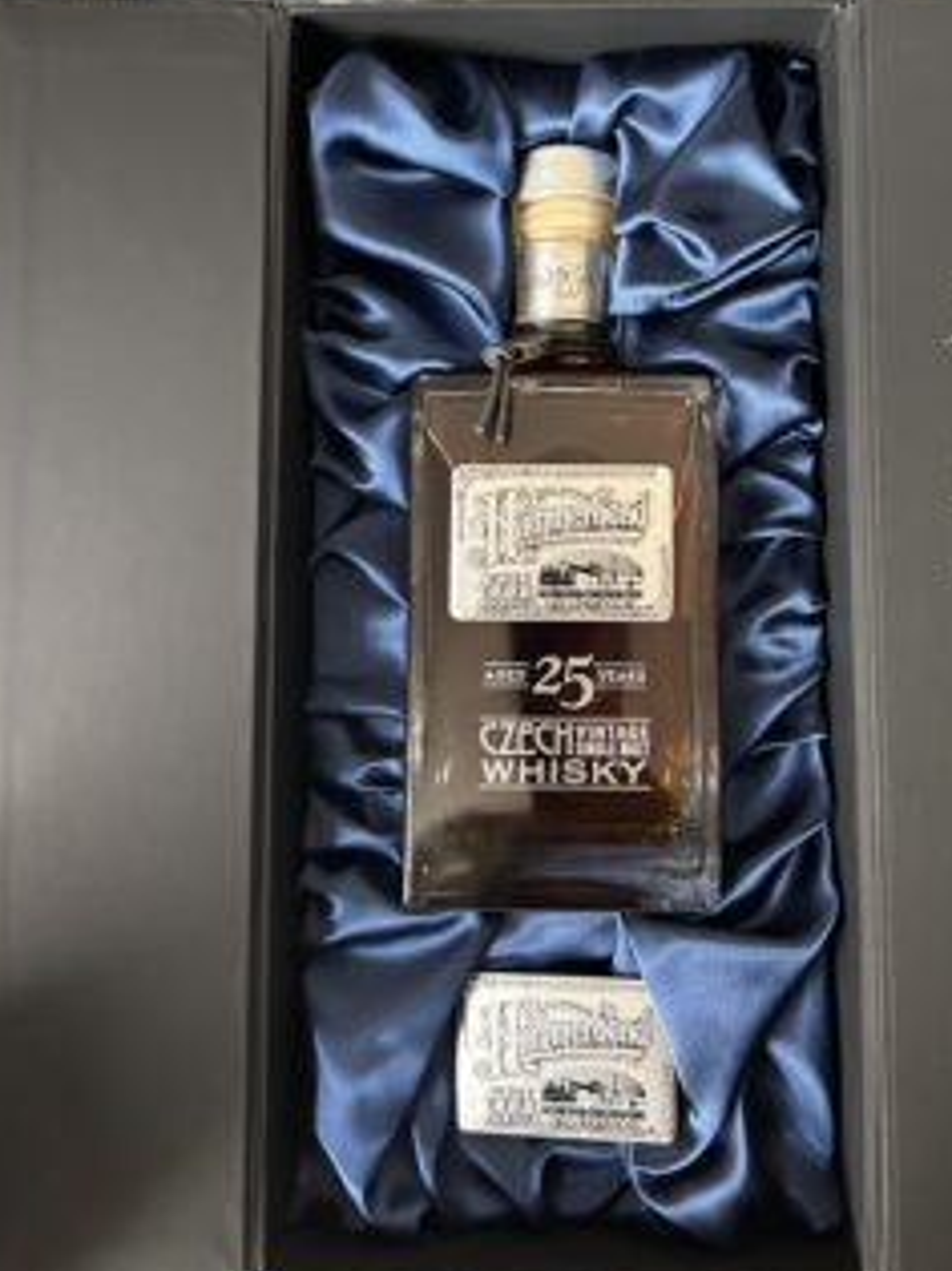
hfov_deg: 42.7
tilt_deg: -80.6
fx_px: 1211
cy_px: 492
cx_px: 569
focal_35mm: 33
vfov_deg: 54.9
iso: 500
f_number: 1.5
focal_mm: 5.7
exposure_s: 1/58
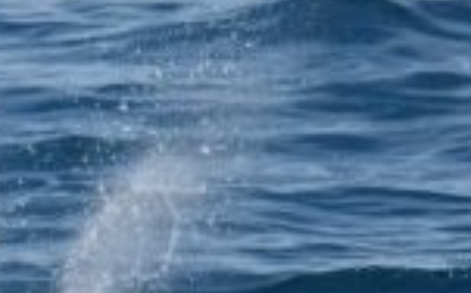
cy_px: 335
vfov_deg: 0.4
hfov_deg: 0.6
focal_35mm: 3238
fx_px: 41518
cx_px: -393
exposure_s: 1/8000
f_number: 6.3
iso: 900
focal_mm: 600
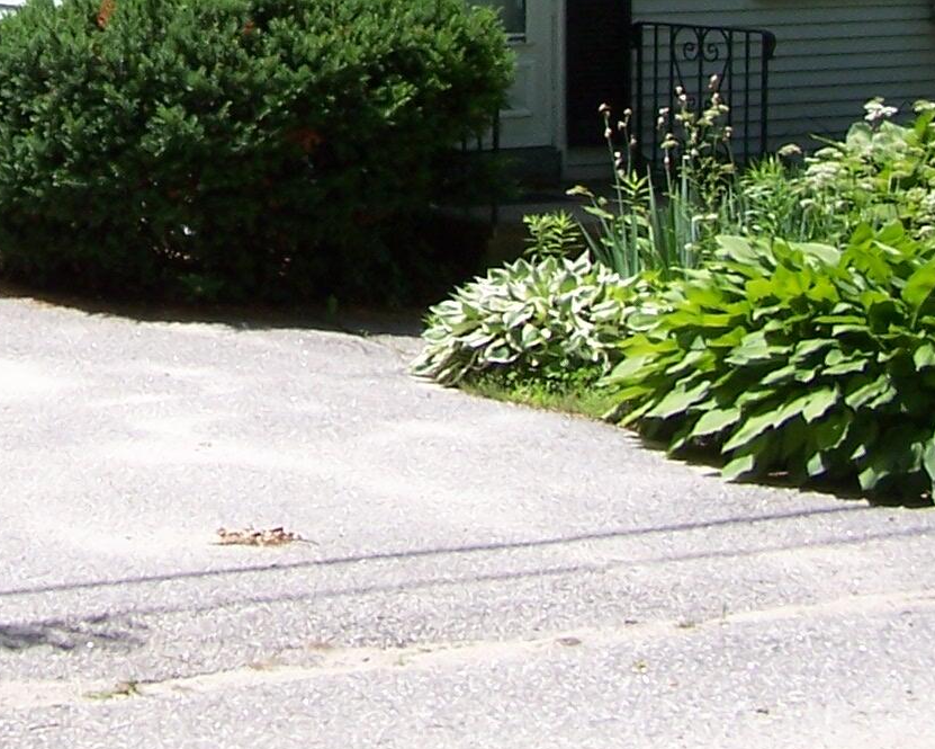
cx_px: 11
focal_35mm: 115
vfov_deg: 12.9
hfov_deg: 16.4
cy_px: -247
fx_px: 3183
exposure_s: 1/1000
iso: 80
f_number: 2.8
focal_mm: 6.3
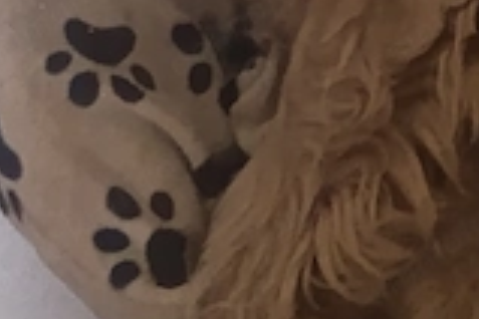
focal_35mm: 160
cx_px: 392
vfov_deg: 8.4
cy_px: -178
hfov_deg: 12.8
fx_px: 2129
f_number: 1.7
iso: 12800
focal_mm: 5.27
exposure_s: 1/15
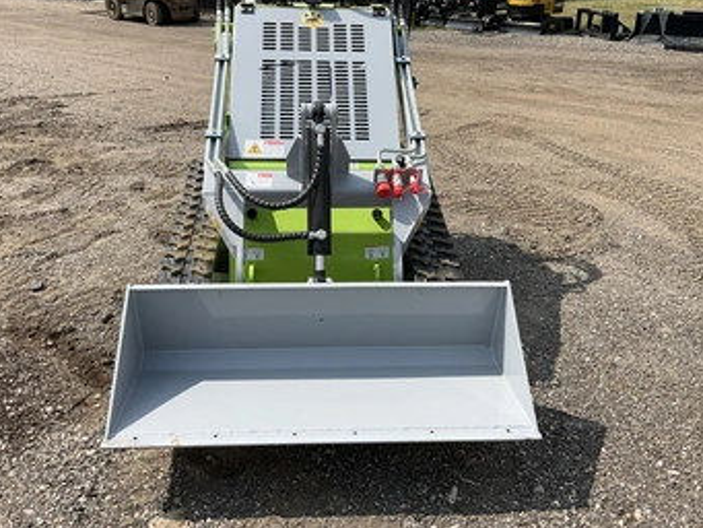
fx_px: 691
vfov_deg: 41.7
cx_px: 340
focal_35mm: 34
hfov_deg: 53.9
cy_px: 223
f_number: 1.8
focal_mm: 3
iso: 25
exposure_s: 1/2058
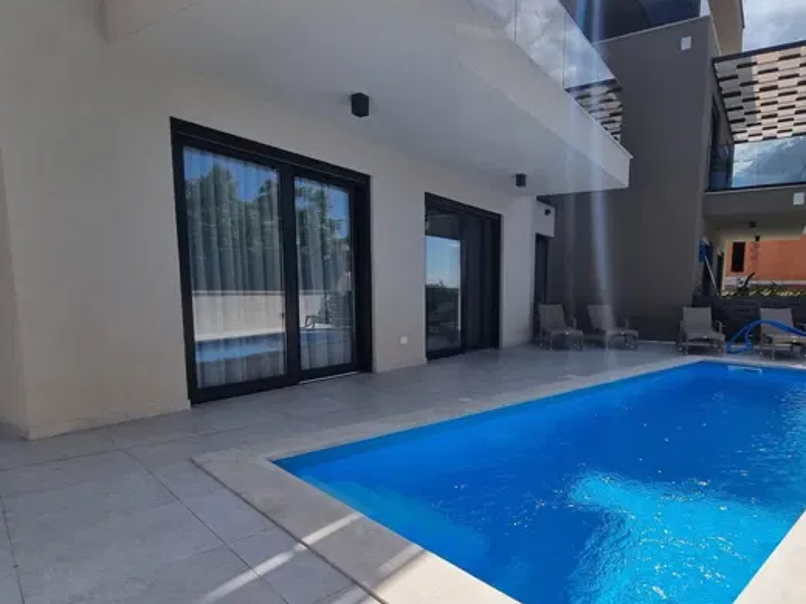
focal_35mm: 20
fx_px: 466
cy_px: 345
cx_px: 477
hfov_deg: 80.9
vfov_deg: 65.7
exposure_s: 1/2688
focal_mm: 2.2
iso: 50
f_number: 2.2
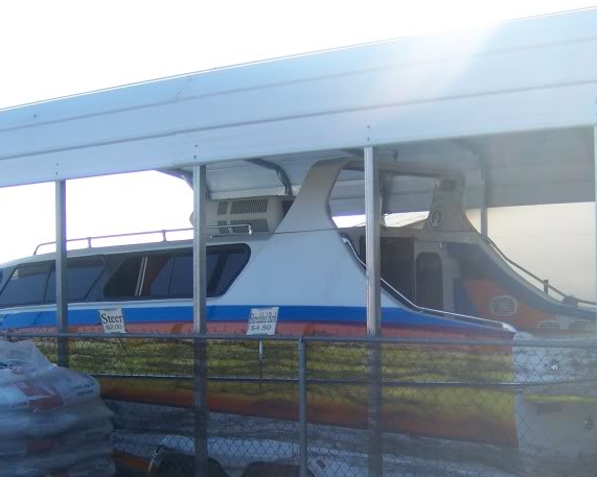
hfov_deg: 30.0
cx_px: 343
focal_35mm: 63
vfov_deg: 24.0
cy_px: 338
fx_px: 1113
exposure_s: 1/500
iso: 80
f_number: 2.8
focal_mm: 6
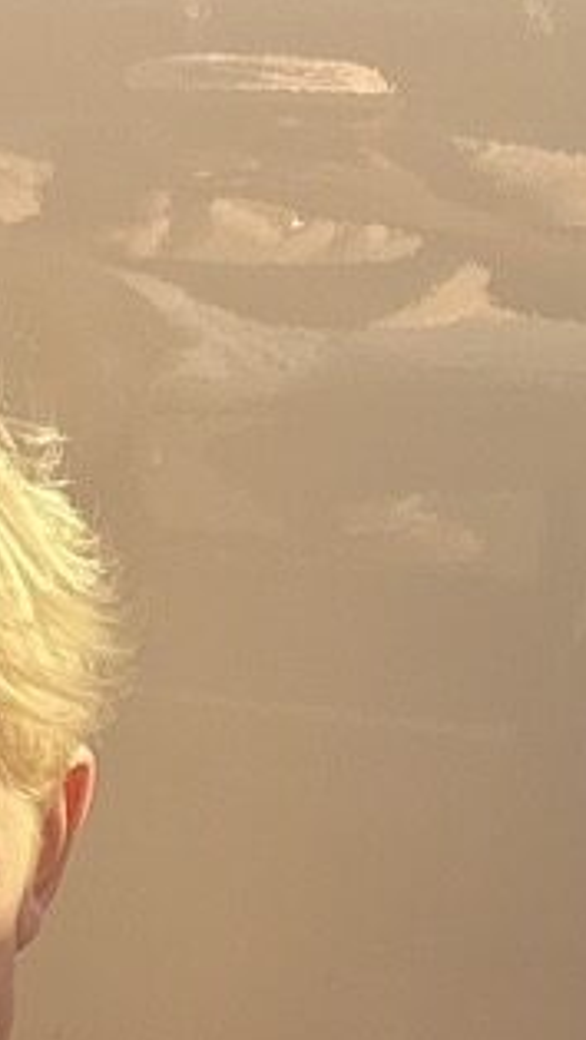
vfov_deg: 11.9
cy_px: 1550
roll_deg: -1.0
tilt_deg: -22.2
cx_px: 596
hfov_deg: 7.0
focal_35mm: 173
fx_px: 4771
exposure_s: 1/424
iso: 50
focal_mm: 5.96
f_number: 1.6
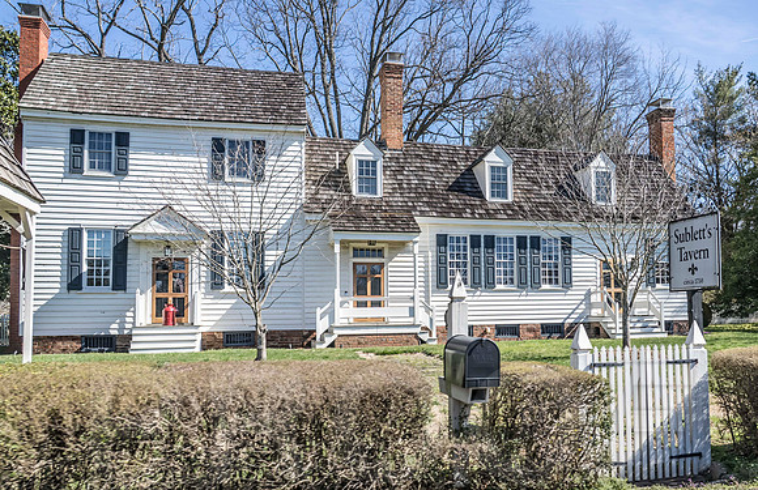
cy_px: 272
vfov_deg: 41.2
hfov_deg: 60.0
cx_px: 451
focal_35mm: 31
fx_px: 651
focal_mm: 26
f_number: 5.6
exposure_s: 1/1250
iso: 640
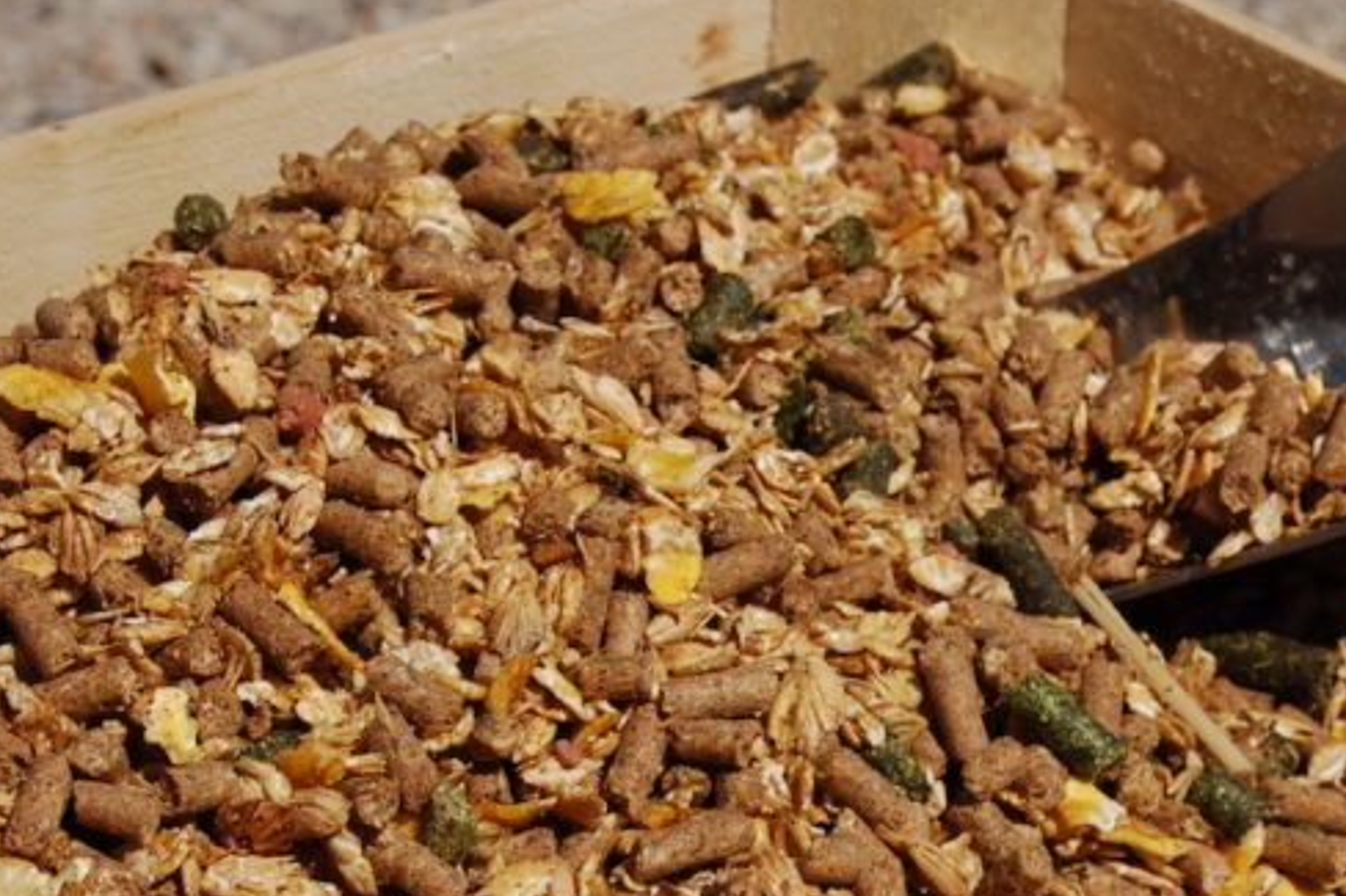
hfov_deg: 15.8
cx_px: 938
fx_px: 4851
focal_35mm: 130
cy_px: 646
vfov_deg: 10.5
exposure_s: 1/400
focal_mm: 55
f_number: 10
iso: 200
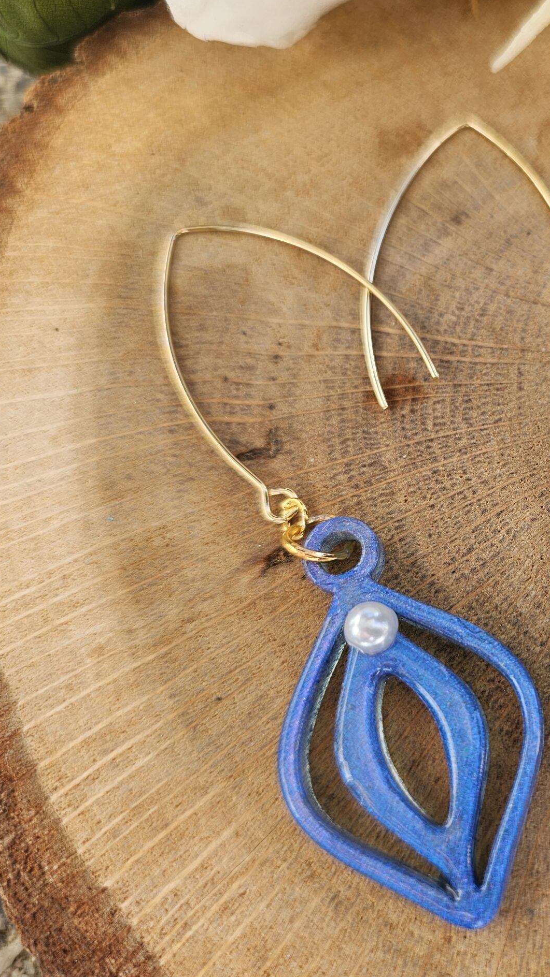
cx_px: 557
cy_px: 491
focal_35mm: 34
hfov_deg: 31.8
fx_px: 882
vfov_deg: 58.0
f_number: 1.7
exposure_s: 1/100
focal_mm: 6.3
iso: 12
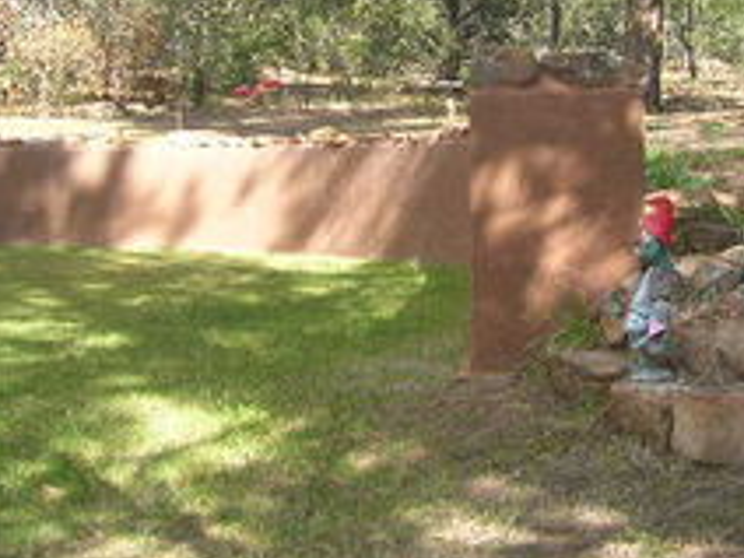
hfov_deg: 32.7
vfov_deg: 24.4
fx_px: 1268
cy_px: 102
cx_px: 386
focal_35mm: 59
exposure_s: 1/315
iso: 71
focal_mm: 5.7
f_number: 2.9
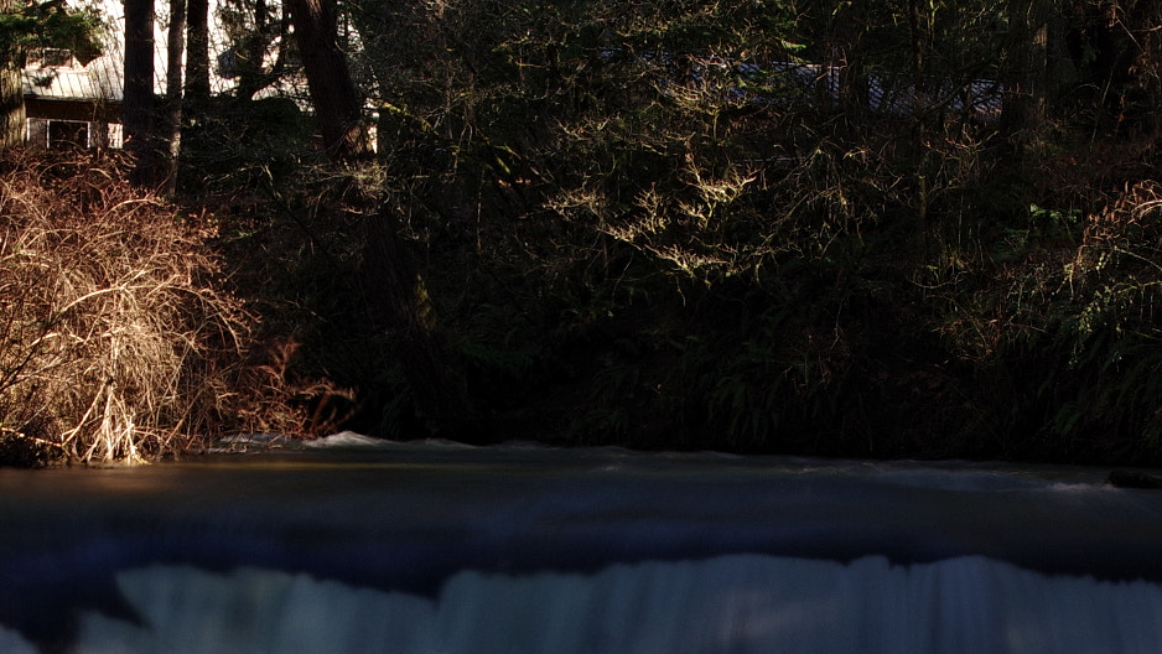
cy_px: 723
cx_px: 533
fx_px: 2958
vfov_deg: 12.4
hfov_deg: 22.2
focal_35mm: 96
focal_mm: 28
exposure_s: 2.5
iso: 100
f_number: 13
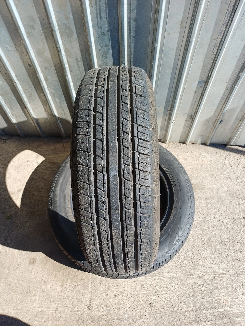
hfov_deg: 54.9
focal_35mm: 25
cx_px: 122
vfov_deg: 69.4
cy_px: 163
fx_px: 236
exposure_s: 1/400
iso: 50
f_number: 1.8
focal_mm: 4.65
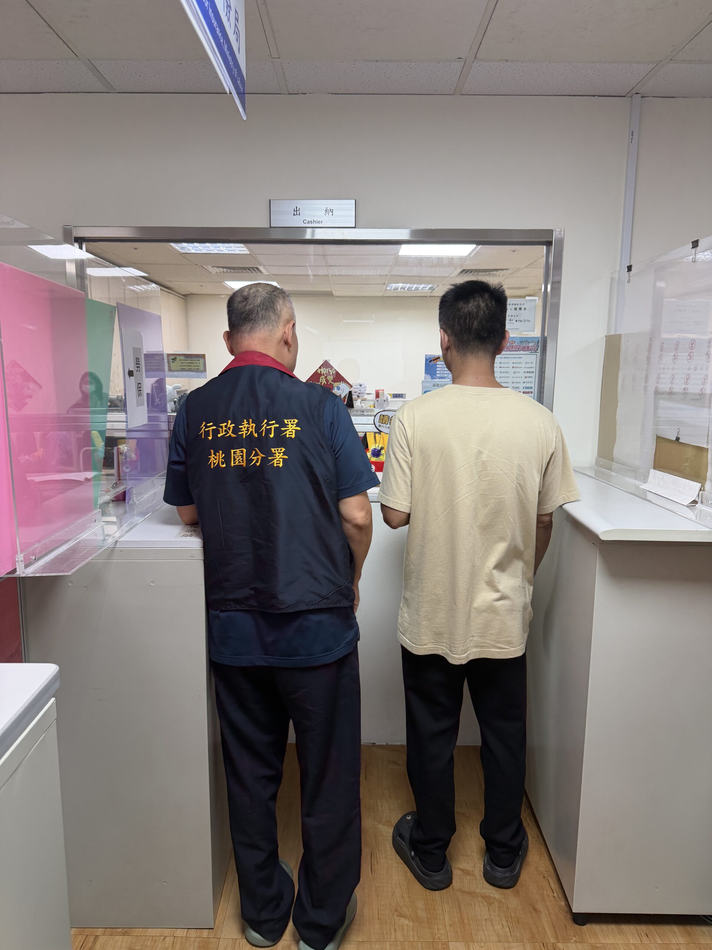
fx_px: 658
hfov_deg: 56.8
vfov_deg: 71.6
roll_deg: +0.0
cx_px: 356
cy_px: 475
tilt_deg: -9.8
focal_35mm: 24
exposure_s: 1/120
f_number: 1.78
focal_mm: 6.76
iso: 200
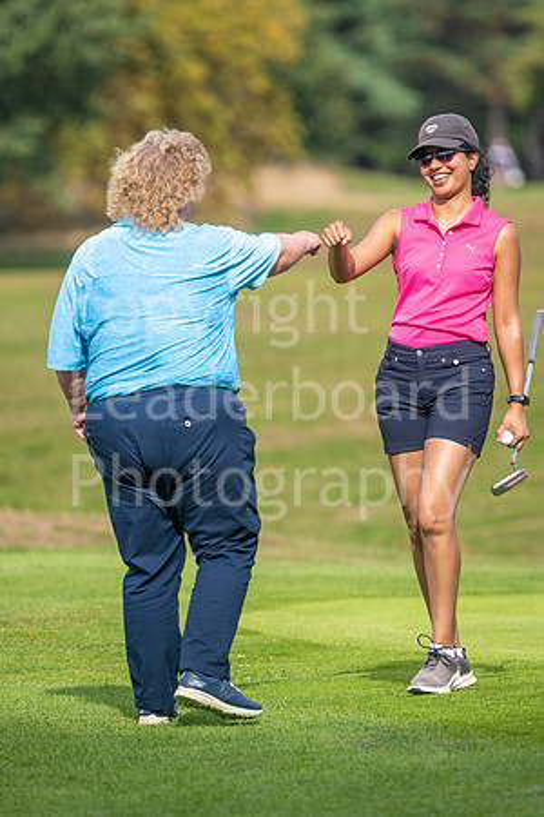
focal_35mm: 450
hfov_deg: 3.1
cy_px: 408
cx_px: 272
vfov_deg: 4.6
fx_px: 10199
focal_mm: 300
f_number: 4.5
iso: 100
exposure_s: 1/640
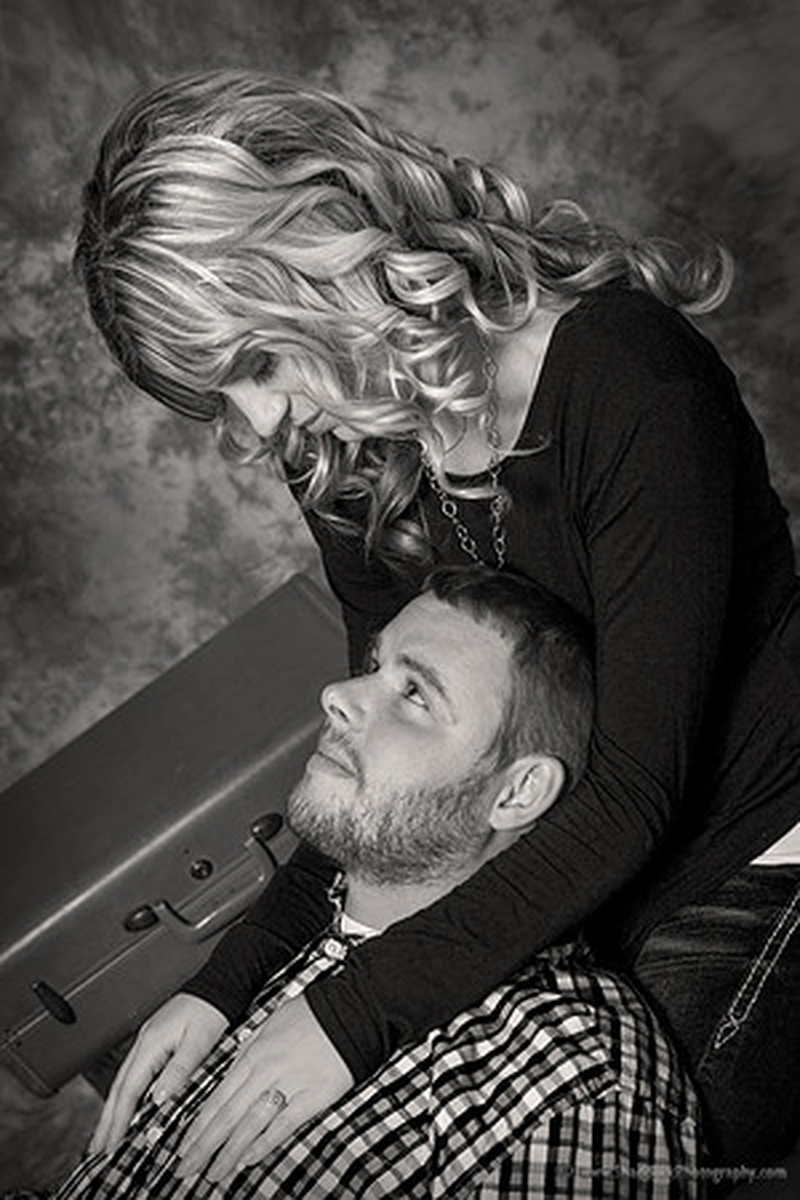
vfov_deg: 54.4
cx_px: 400
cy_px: 600
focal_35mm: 35
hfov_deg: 37.9
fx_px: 1167
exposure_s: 1/160
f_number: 3.5
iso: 100
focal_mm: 35
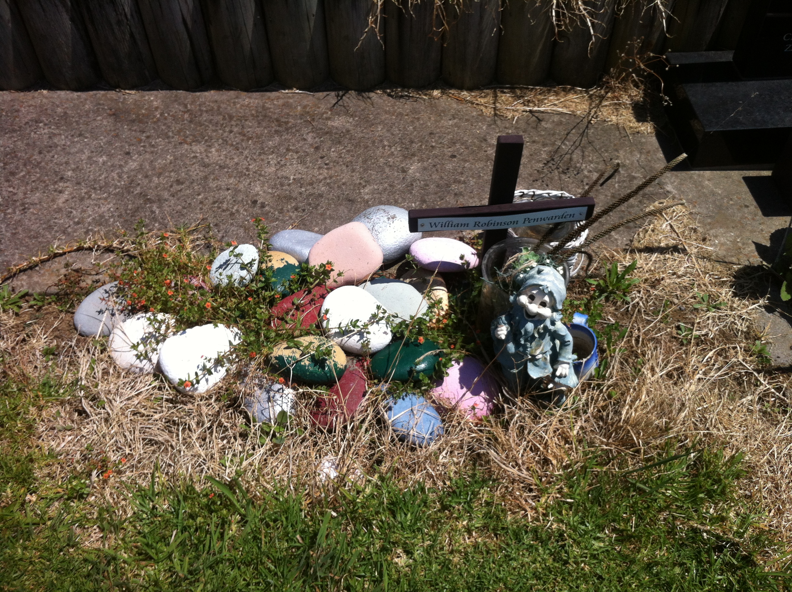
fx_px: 800
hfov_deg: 52.7
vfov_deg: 40.6
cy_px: 296
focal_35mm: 35
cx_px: 396
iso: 80
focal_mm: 3.85
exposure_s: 1/2011
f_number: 2.8
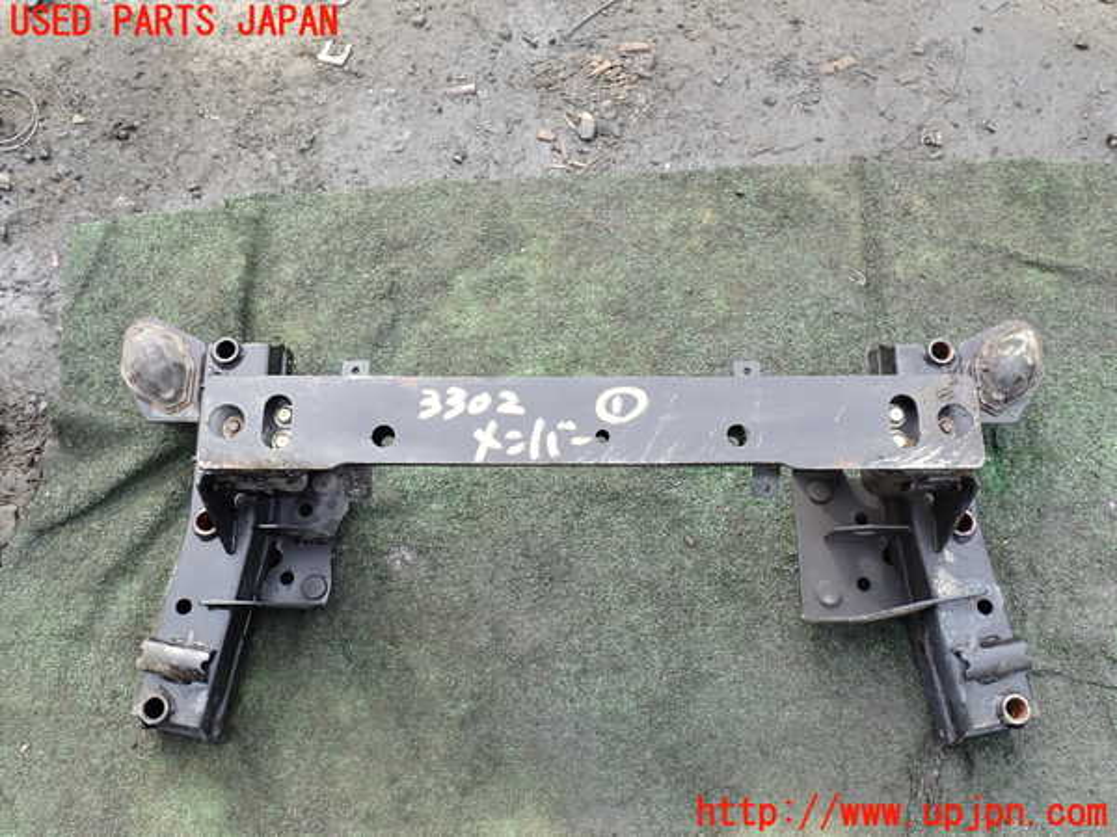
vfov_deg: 46.8
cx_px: 558
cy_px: 418
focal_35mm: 30
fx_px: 968
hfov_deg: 60.0
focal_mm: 5.4
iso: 100
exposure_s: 1/160
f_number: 3.2
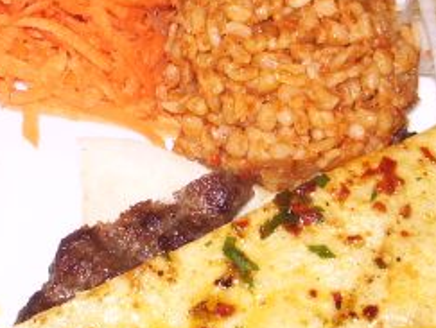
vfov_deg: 12.9
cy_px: 143
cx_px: 190
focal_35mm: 115
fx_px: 1451
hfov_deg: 17.1
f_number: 4.3
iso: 50
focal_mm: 5.8
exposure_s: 1/40
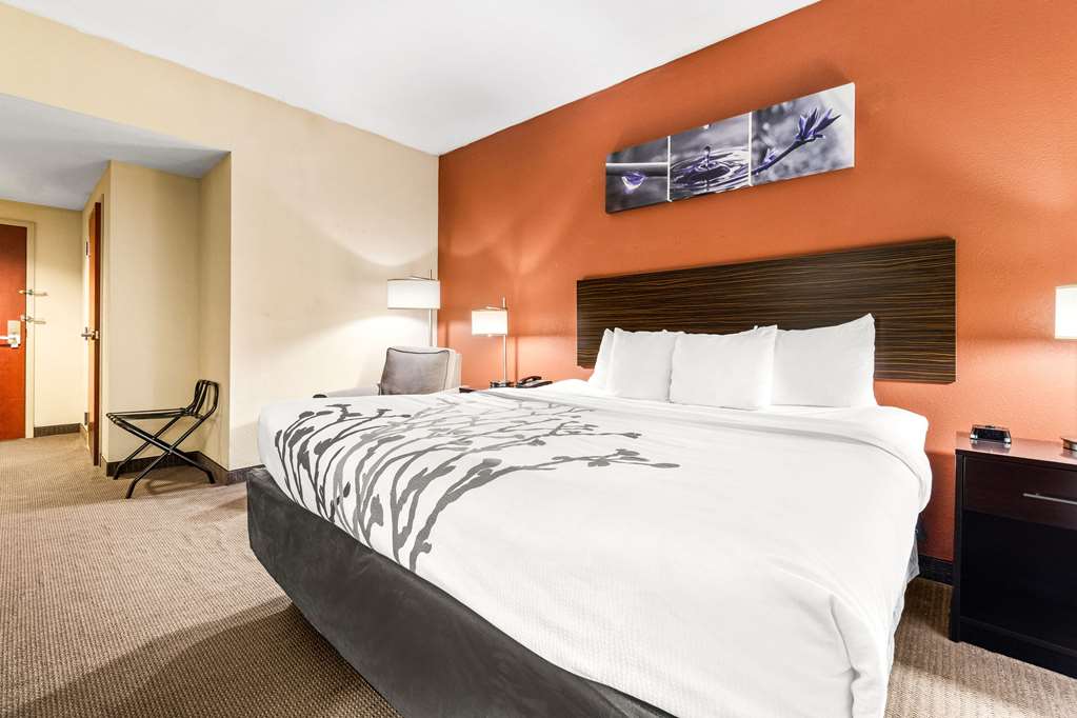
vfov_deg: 77.3
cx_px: 538
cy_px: 359
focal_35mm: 15
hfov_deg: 100.4
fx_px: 449
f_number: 7.1
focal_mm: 10
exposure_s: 1/2.5
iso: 400
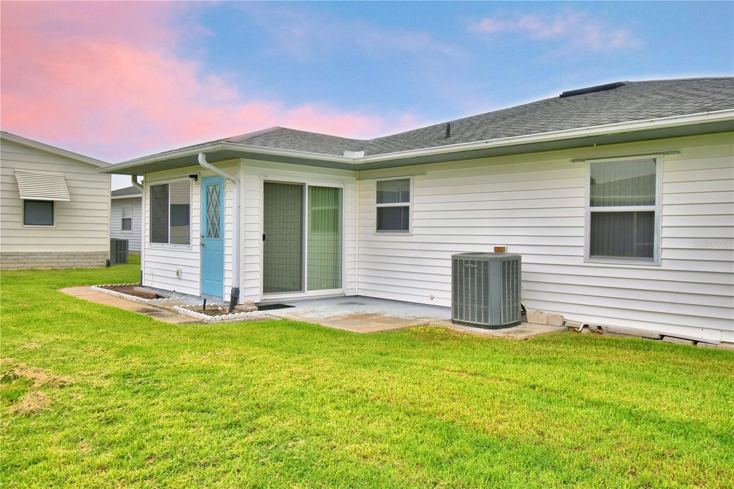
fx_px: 612
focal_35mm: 30
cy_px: 244
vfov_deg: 43.6
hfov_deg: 61.9
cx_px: 367
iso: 100
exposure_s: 1/640
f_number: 5.6
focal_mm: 20
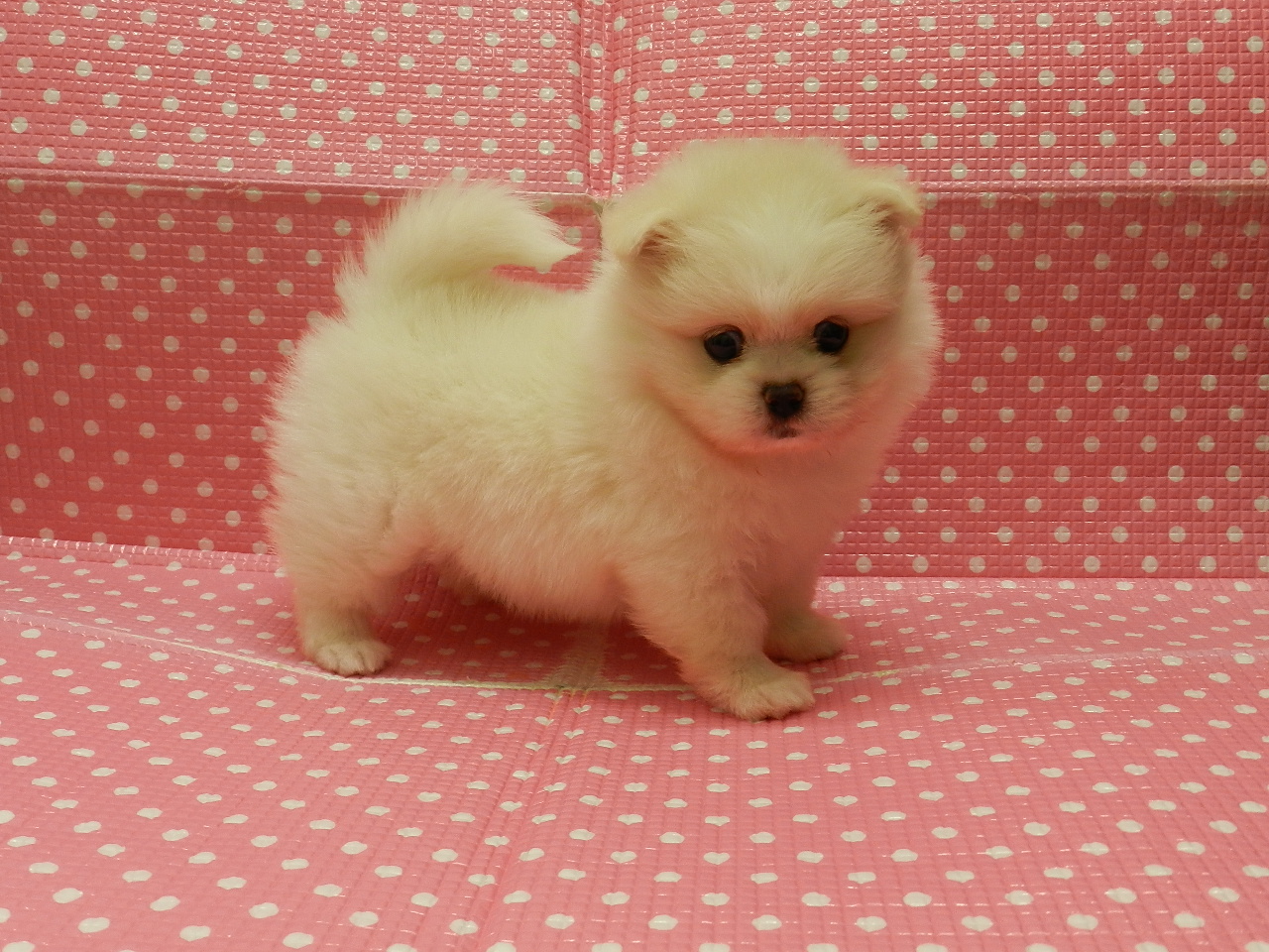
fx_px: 1393
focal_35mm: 38
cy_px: 476
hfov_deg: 49.0
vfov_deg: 37.7
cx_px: 634
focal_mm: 6.7
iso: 250
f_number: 4
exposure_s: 1/30
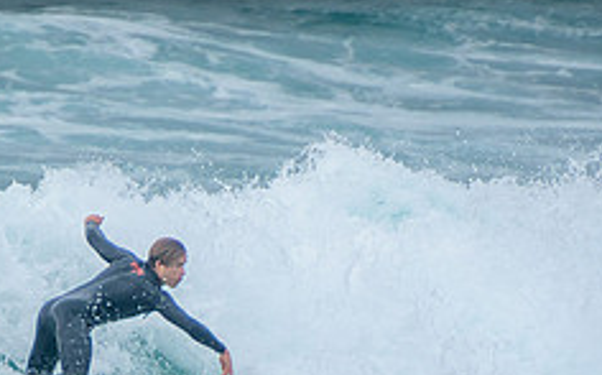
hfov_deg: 1.4
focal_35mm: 1505
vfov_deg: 0.9
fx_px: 24668
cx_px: 133
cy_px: 435
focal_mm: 400
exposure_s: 1/2000
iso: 500
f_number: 5.6
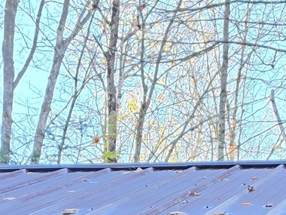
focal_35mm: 124
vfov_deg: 10.3
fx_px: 1024
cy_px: 529
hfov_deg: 15.5
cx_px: 318
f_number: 1.4
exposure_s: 1/180
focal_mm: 6.5
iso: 25
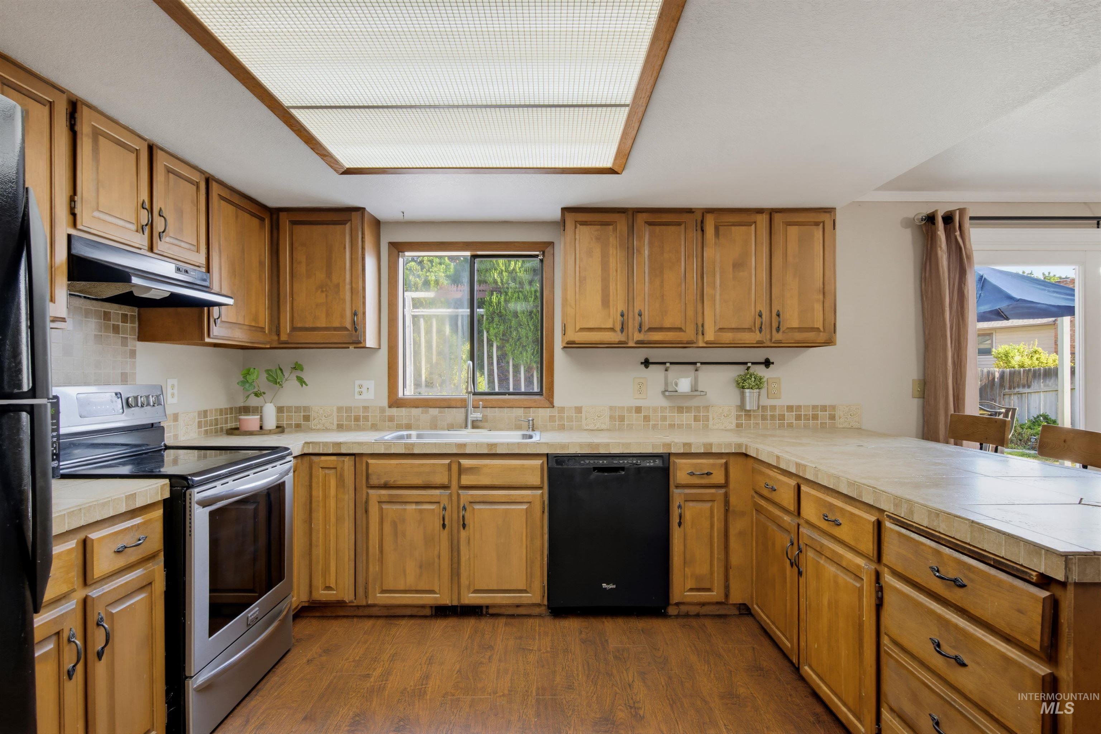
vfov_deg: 63.2
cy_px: 367
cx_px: 550
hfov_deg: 85.4
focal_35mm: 20
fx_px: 596
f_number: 11
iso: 400
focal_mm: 19.5
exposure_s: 1/4
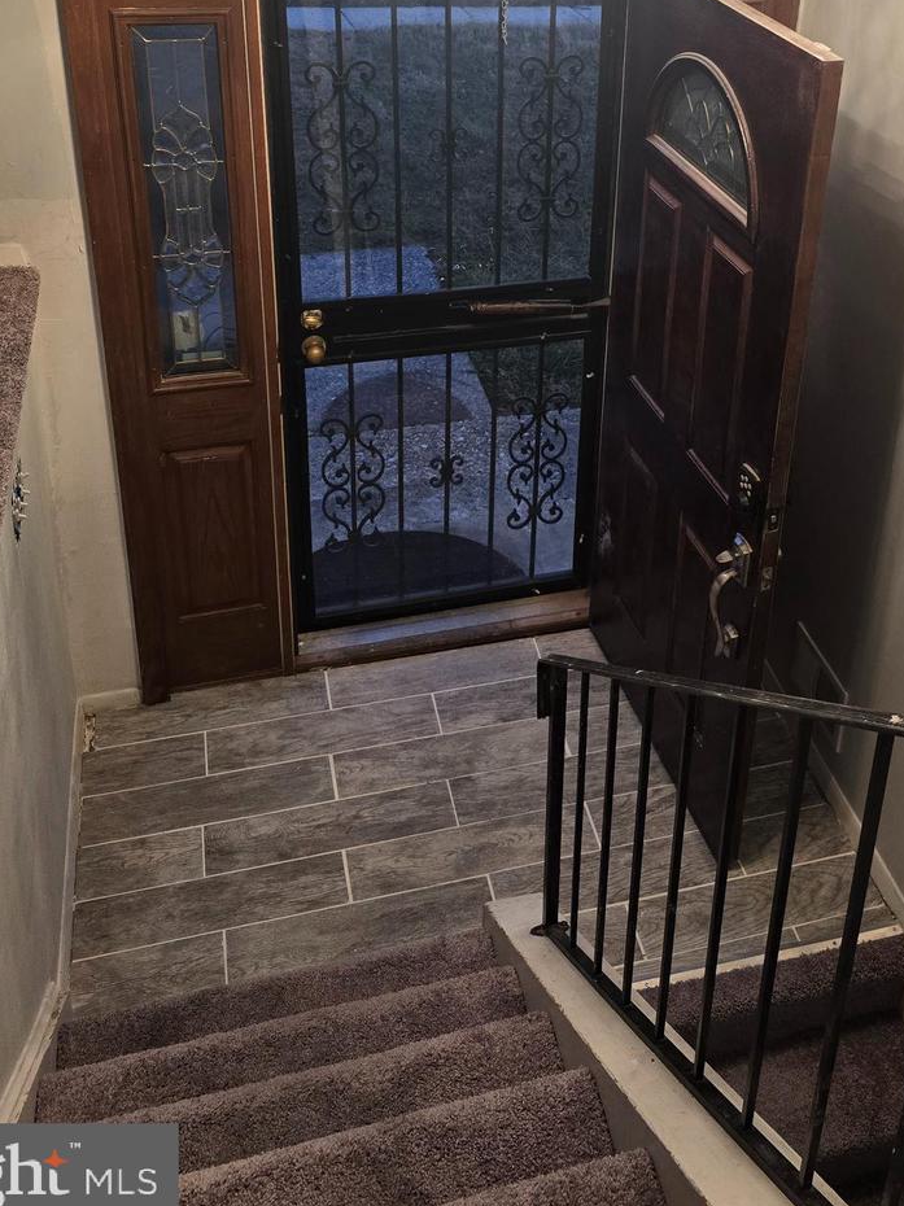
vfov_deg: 46.3
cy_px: 233
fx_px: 1324
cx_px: 602
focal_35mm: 38
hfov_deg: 37.3
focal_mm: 6.3
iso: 160
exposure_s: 1/120
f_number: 1.7
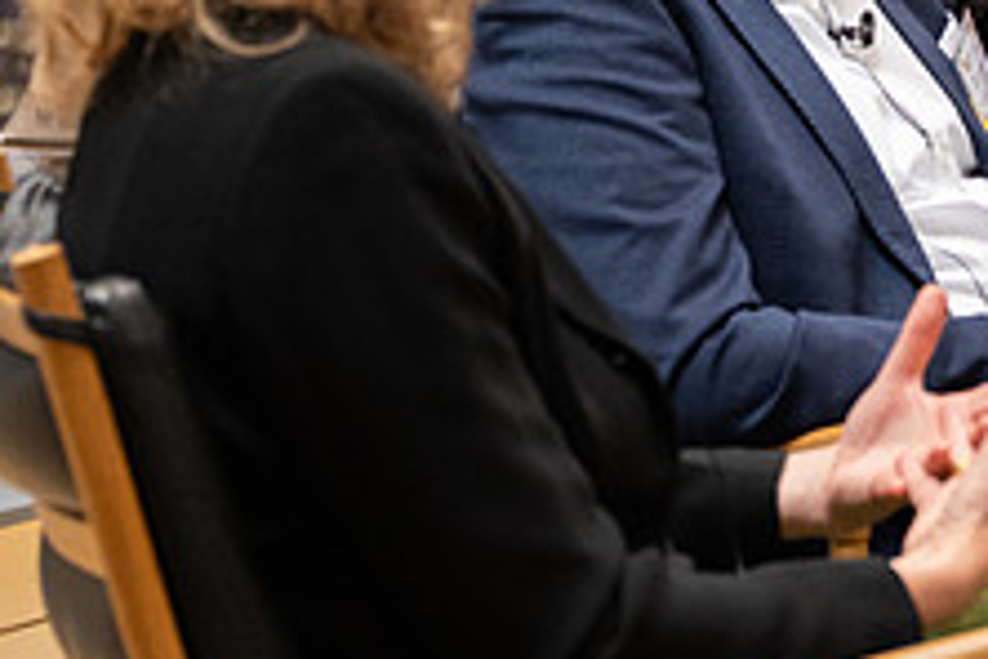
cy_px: 163
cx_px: 1268
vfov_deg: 5.3
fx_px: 7162
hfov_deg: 7.8
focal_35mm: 261
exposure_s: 1/500
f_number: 5
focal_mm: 100
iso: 2500
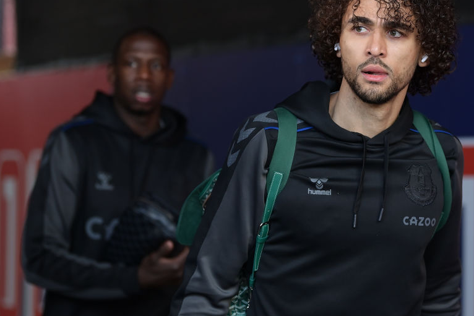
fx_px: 1936
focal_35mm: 147
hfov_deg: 13.9
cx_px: 301
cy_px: 140
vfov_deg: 9.3
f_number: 2.8
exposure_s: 1/500
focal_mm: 110
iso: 500
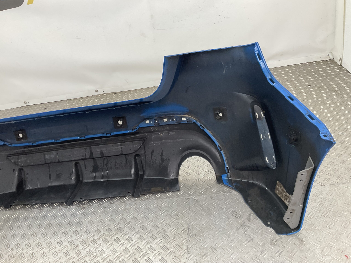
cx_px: 176
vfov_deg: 48.2
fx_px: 294
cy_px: 132
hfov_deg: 61.7
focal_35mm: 29
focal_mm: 3
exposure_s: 1/100
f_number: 1.8
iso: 32
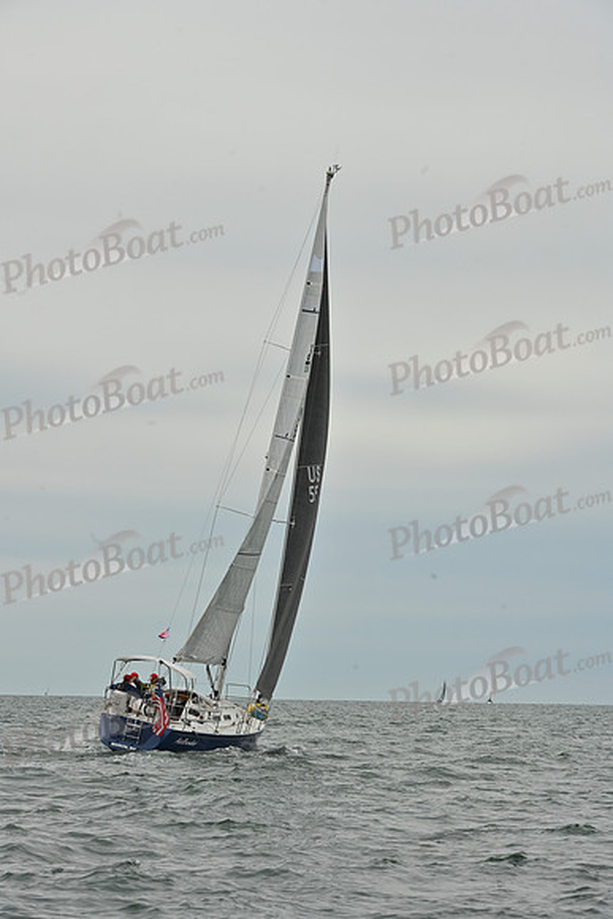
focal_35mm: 135
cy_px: 460
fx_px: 3446
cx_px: 306
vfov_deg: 15.2
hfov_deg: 10.2
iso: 320
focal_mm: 135
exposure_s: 1/1000
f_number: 13
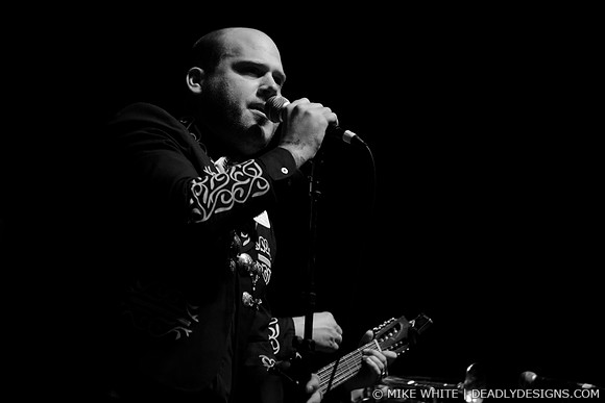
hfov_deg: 19.5
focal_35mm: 105
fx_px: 1765
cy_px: 202
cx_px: 302
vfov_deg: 13.0
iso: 1000
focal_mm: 70
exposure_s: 1/320
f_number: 3.8
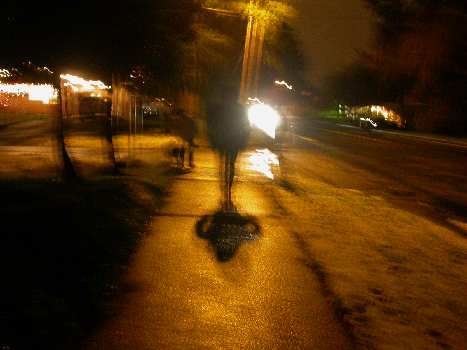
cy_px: 175
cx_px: 234
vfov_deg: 37.7
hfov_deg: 49.0
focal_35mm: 38
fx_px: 513
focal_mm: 7.85
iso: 400
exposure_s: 1
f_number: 2.6
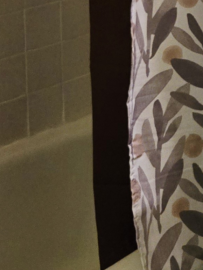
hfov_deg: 11.7
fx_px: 930
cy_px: -95
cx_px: 332
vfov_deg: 15.6
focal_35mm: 119
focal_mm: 5.4
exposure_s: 1/120
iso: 500
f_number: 1.8
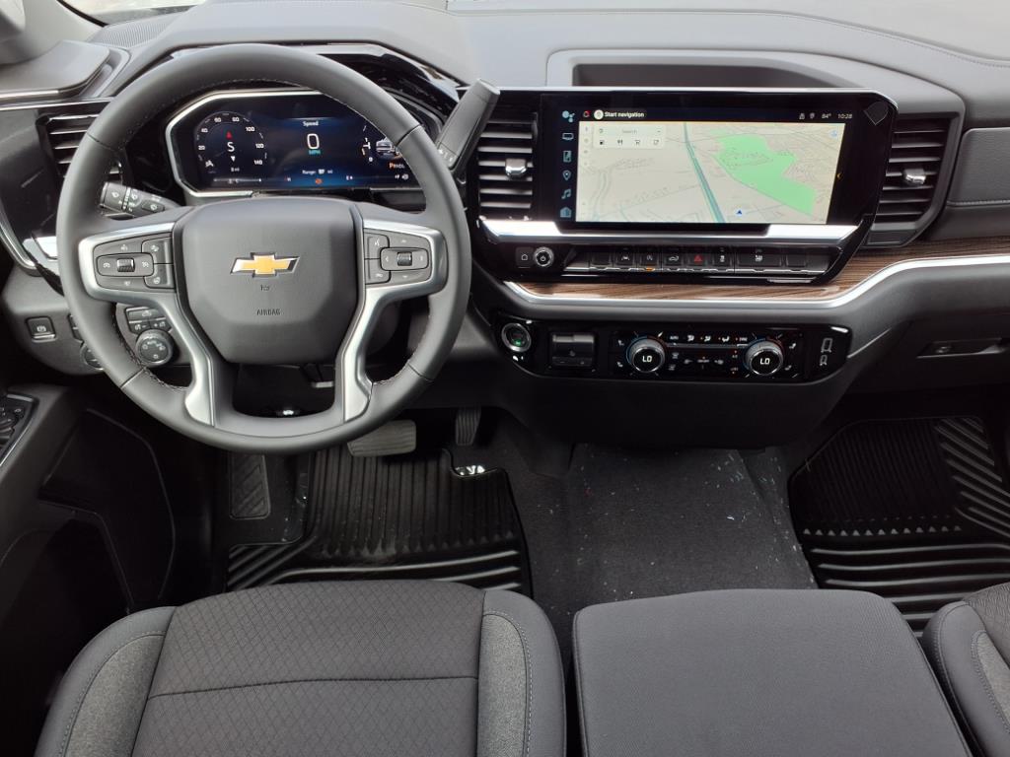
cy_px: 378
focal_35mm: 27
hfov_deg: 65.3
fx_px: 788
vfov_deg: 51.4
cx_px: 505
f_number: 1.9
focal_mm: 3.58
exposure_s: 1/141
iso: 40
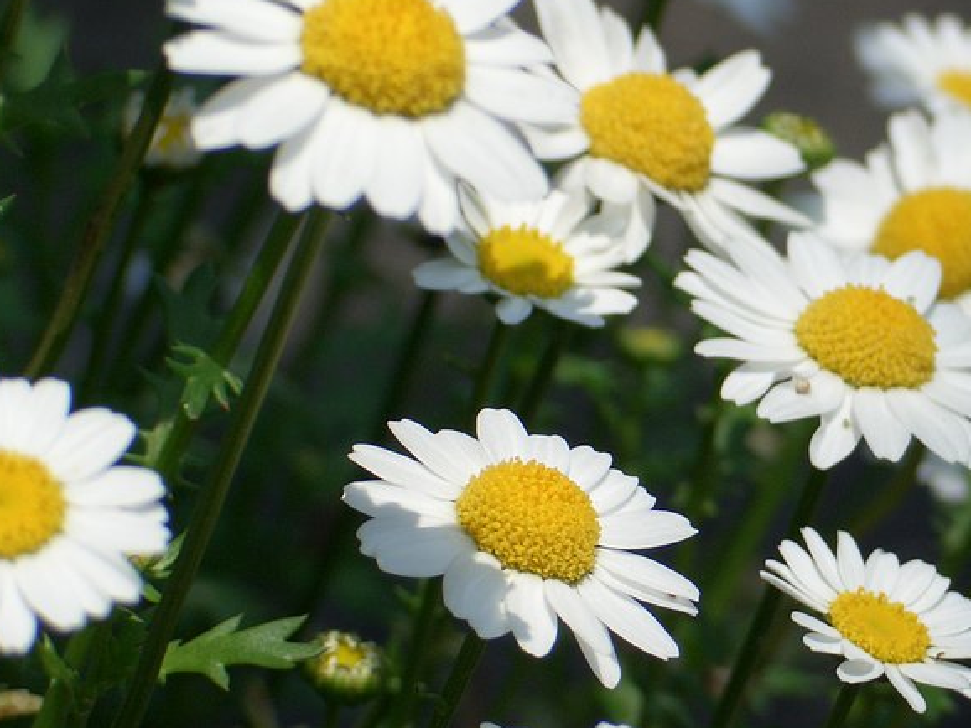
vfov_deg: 8.5
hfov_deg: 11.3
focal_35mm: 175
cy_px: 143
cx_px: 730
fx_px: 4908
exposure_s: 1/800
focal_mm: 21.3
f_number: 3.8
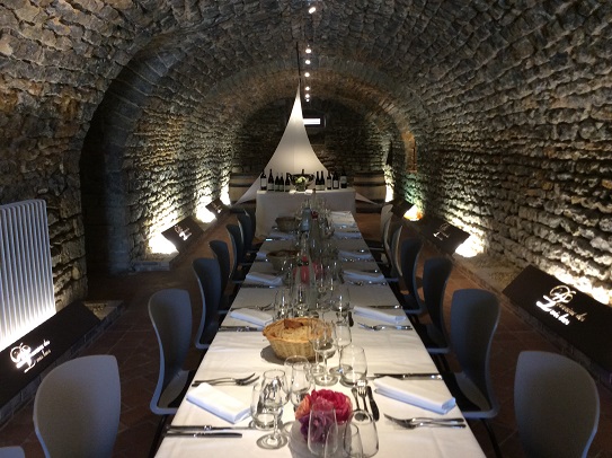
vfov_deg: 44.1
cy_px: 229
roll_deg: +0.9
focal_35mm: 32
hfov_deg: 56.9
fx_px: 565
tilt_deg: -10.2
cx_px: 306
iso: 100
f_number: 2.4
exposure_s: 1/24
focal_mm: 3.3
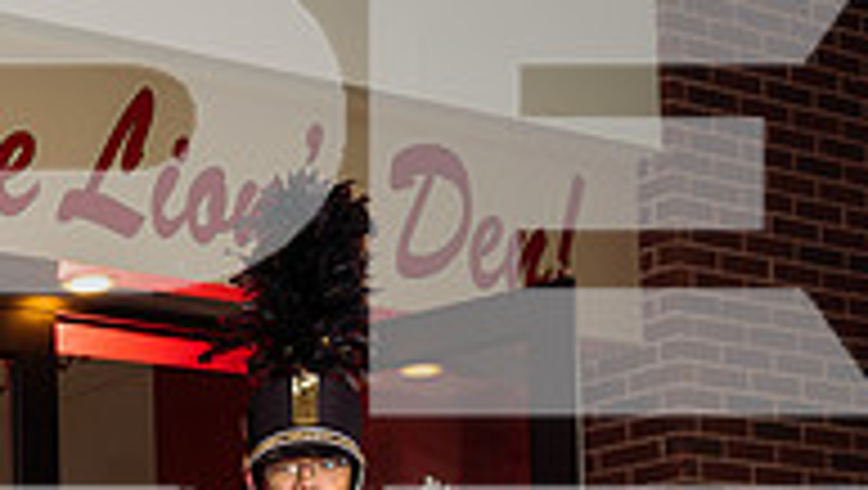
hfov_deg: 22.5
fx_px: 1958
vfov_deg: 13.5
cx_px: -243
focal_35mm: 85
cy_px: 726
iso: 250
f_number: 7.1
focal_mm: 27
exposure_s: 1/250
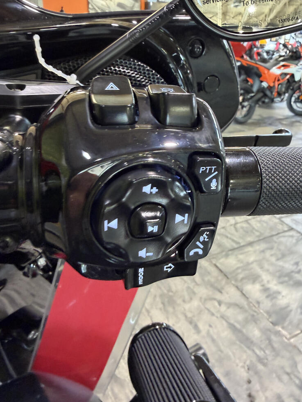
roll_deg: -2.2
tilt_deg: -25.9
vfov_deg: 69.4
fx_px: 291
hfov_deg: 54.9
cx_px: 154
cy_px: 205
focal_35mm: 25
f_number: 2.2
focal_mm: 2.22
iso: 400
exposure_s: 1/60
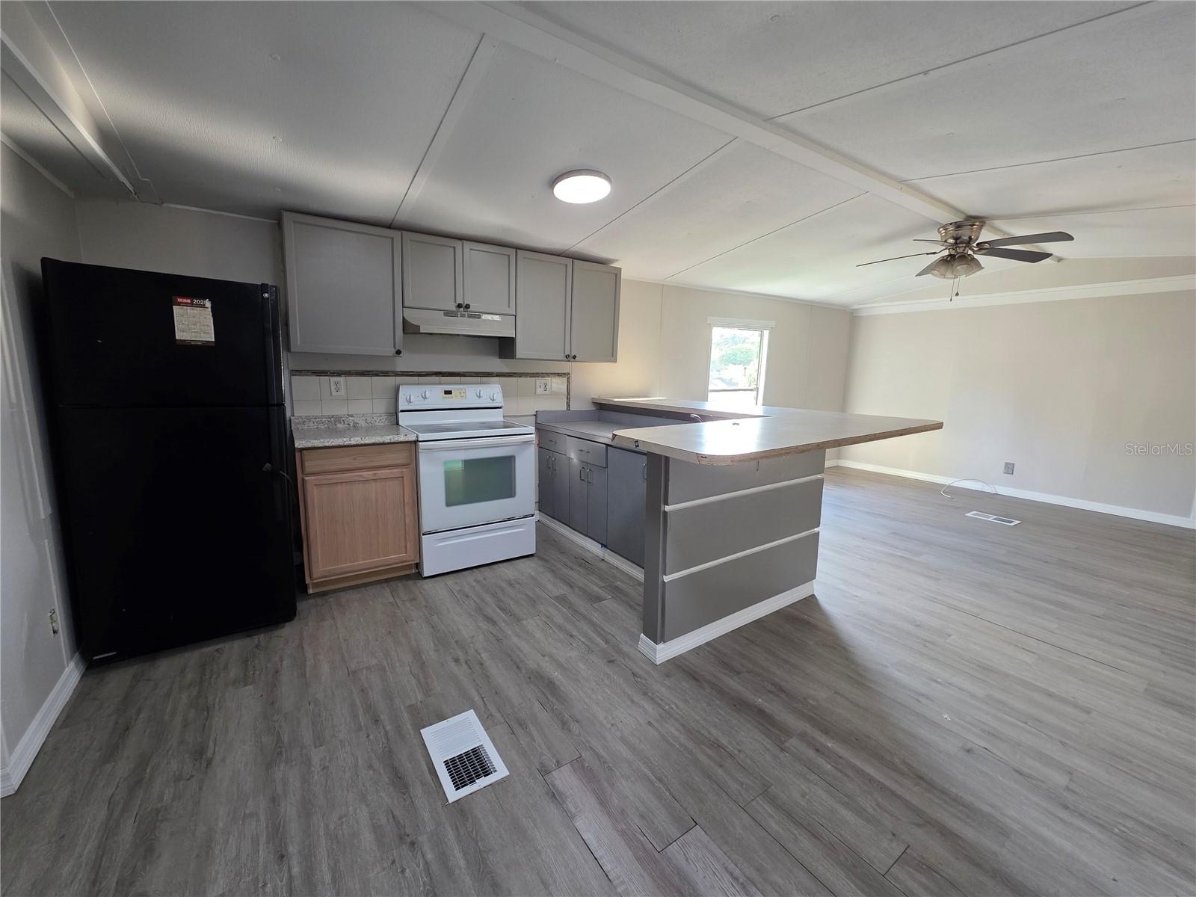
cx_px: 598
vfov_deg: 89.9
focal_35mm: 13
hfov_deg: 106.2
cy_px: 448
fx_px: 449
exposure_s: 1/60
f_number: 1.9
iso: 160
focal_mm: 2.2
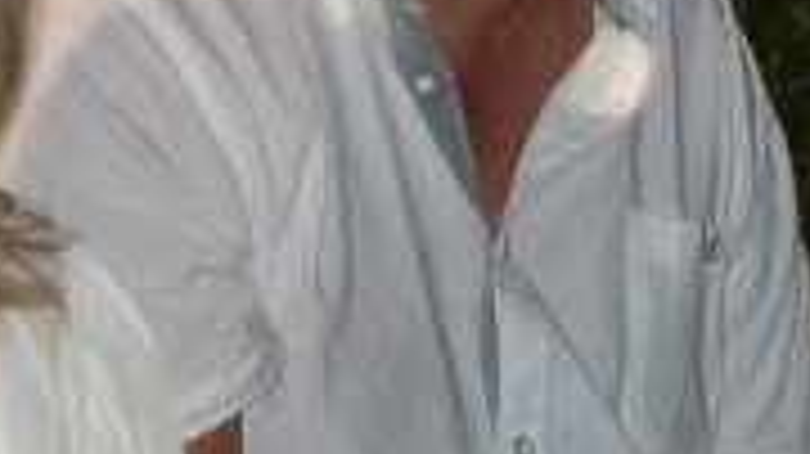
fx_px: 6354
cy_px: -301
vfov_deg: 4.1
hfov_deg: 7.3
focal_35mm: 296
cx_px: 412
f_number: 4.5
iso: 3200
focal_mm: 34
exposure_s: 1/60
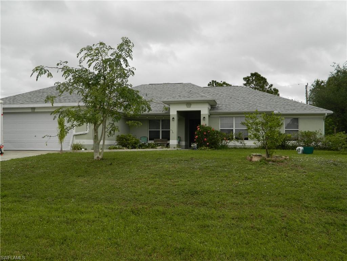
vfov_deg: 45.4
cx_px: 174
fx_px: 311
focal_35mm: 31
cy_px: 130
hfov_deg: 58.4
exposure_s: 1/320
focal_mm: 5.6
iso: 80
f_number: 3.2
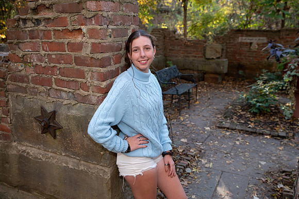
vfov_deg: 37.8
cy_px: 100
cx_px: 150
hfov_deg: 54.5
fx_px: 291
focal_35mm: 35
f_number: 3.2
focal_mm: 35
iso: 400
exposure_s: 1/160
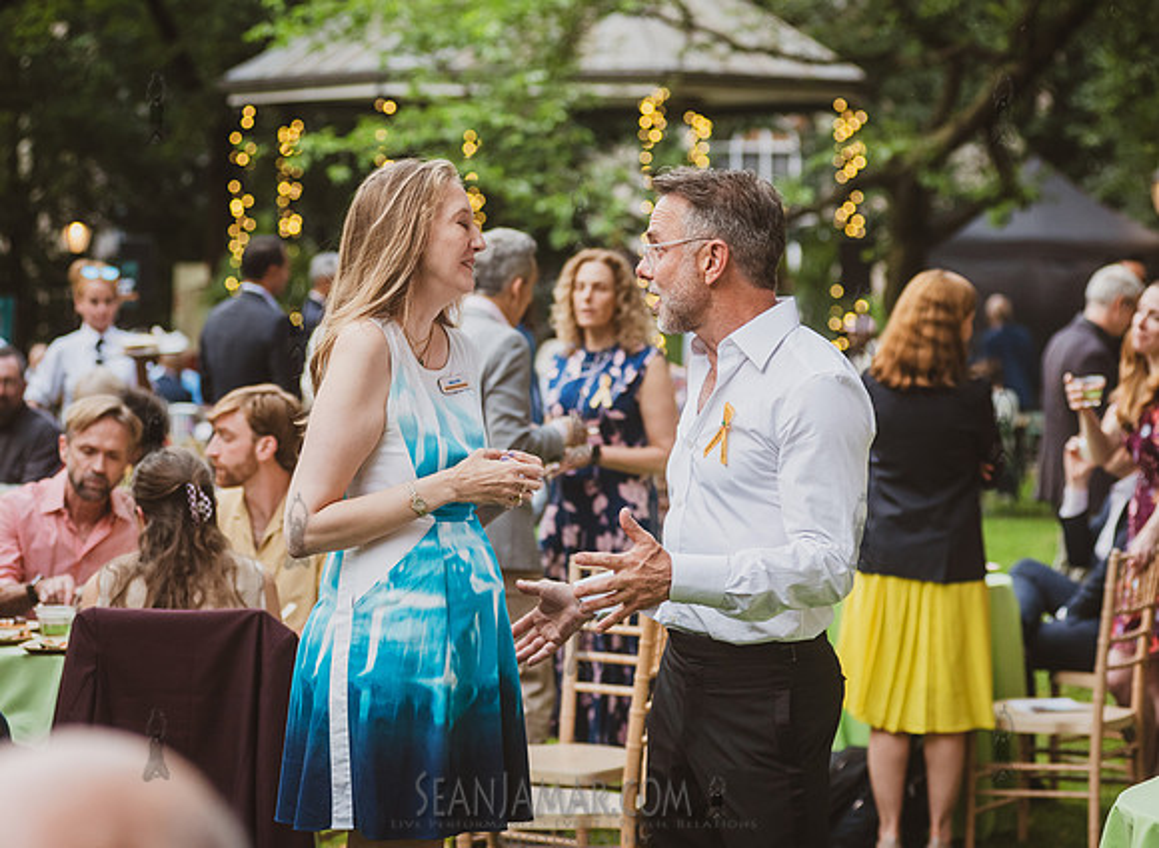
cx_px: 589
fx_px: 3342
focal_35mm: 101
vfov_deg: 14.4
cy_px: 413
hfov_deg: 19.7
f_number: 3.5
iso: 1000
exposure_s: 1/640
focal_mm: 86
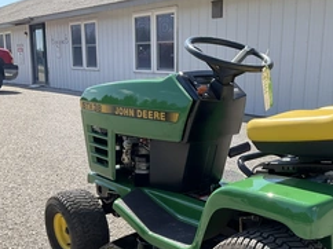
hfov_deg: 38.8
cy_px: 193
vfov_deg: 29.6
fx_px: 461
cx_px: 245
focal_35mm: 48
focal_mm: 3
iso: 25
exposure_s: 1/944
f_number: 1.8
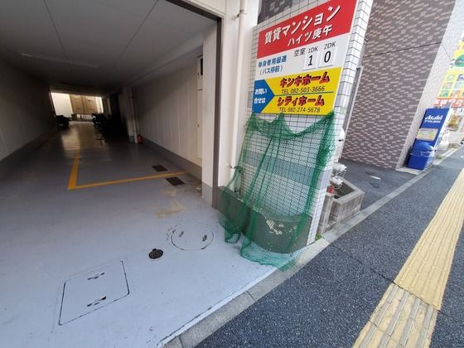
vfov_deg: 89.9
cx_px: 232
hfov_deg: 106.2
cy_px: 174
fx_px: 174
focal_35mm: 13
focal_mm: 1.8
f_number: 2.2
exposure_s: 1/60
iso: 64
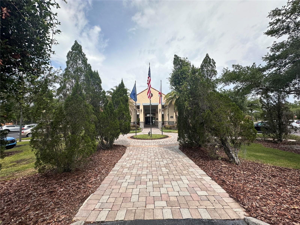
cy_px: 112
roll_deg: +2.2
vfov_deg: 85.7
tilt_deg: +4.0
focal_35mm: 14
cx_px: 150
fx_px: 121
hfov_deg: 102.1
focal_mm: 2.22
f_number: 2.2
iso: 50
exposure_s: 1/2132
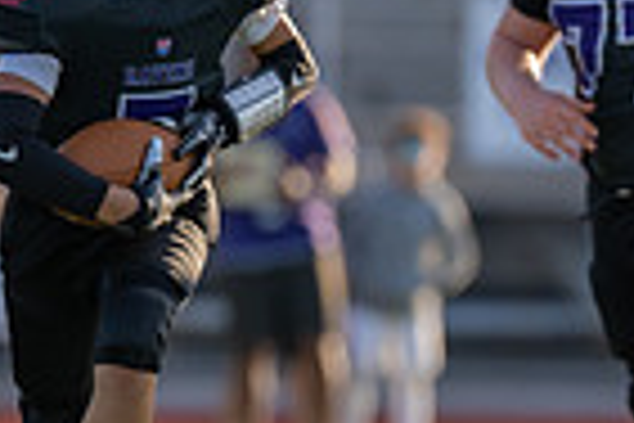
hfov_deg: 2.5
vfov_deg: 1.7
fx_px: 14440
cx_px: 67
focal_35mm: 820
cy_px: 160
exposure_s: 1/1250
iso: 125
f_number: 2.8
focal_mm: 200
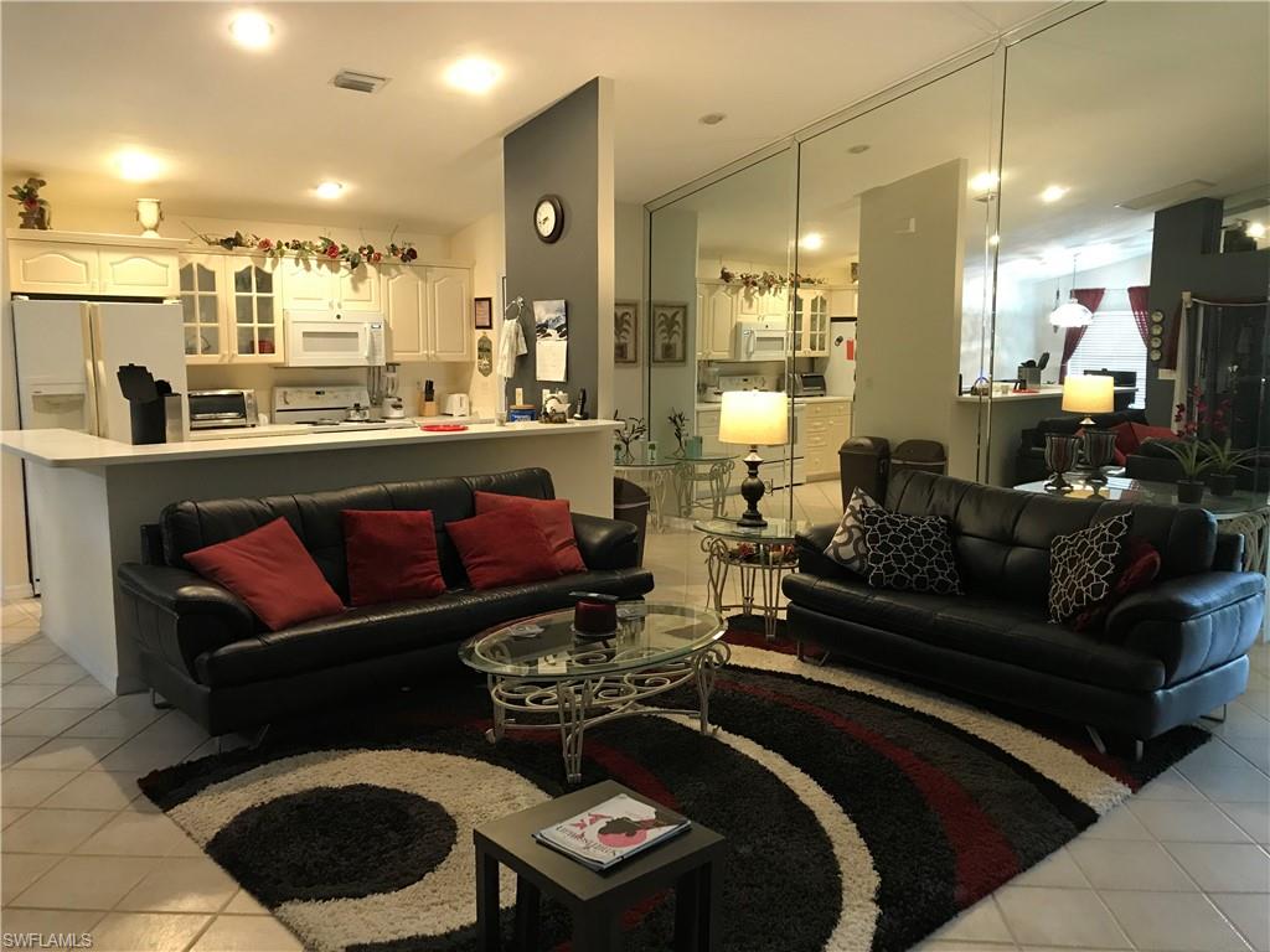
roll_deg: +0.4
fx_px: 1027
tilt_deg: -6.3
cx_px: 635
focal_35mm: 28
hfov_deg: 63.4
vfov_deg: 49.7
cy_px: 476
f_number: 1.8
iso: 64
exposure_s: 1/15
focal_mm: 3.99
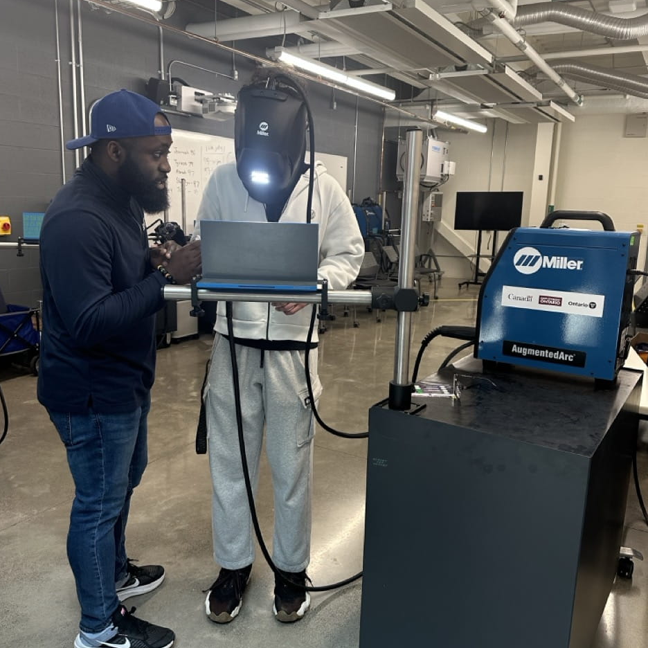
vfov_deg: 55.6
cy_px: 318
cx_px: 327
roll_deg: -1.8
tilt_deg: -9.4
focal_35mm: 29
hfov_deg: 55.6
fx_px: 614
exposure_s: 1/120
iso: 200
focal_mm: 6.86
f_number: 1.78
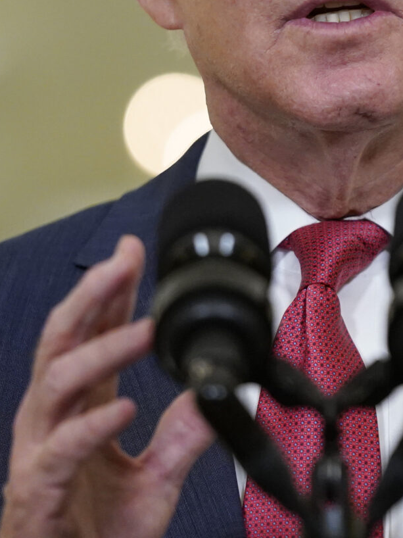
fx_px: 9350
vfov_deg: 3.3
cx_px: 306
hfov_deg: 2.5
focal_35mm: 602
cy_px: 84
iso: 3200
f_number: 2.8
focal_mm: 200
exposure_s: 1/320
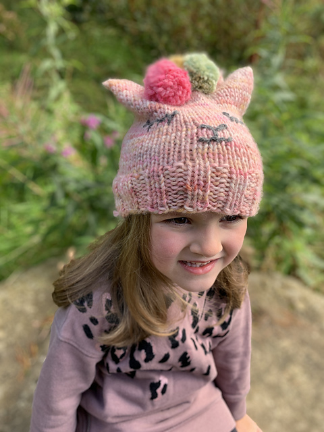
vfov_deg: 67.3
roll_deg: -5.7
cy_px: 216
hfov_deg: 53.1
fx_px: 324
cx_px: 162
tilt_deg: -30.1
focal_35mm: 26
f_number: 1.8
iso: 25
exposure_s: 1/186
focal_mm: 4.25
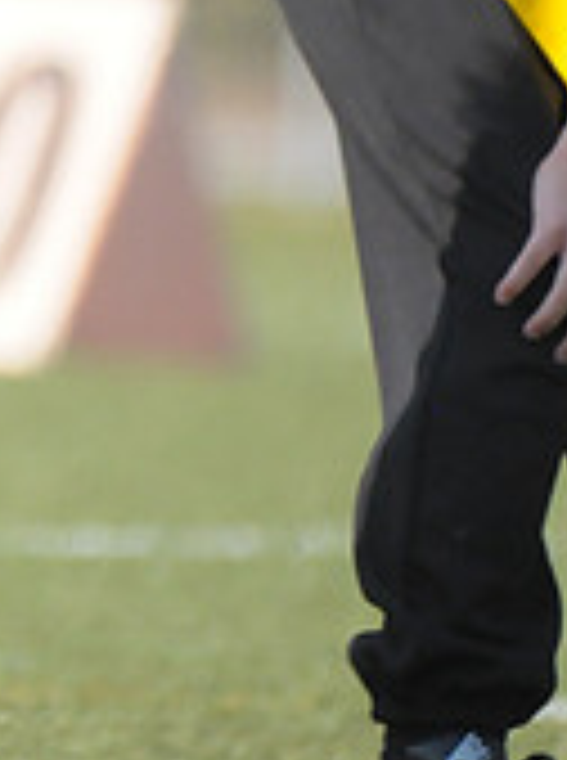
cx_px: -286
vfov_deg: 1.4
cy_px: -288
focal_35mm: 1437
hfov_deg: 1.0
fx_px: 31503
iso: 1600
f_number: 4
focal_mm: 290
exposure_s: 1/6400
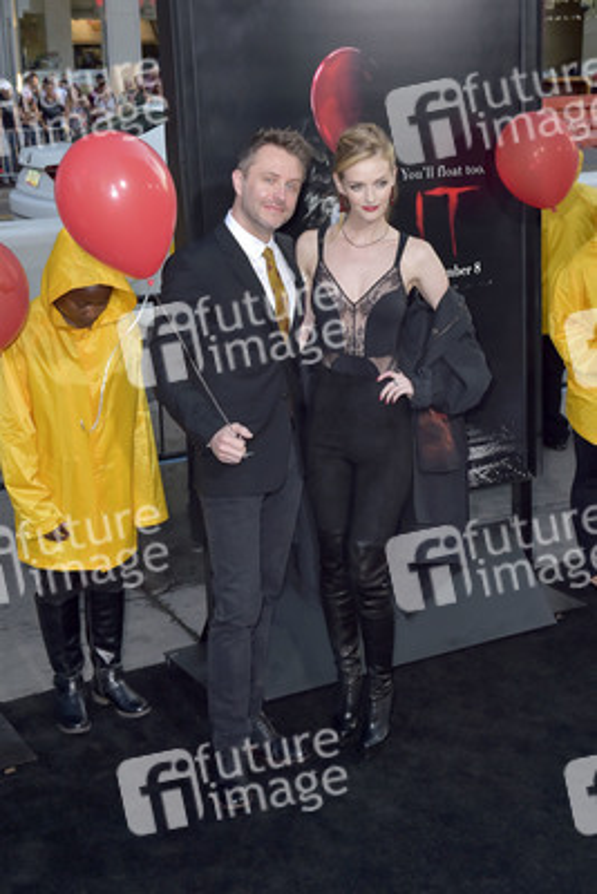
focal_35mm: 48
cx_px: 298
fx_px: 1193
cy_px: 447
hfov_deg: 28.1
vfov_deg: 41.1
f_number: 6.3
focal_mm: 48
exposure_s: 1/250
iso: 640
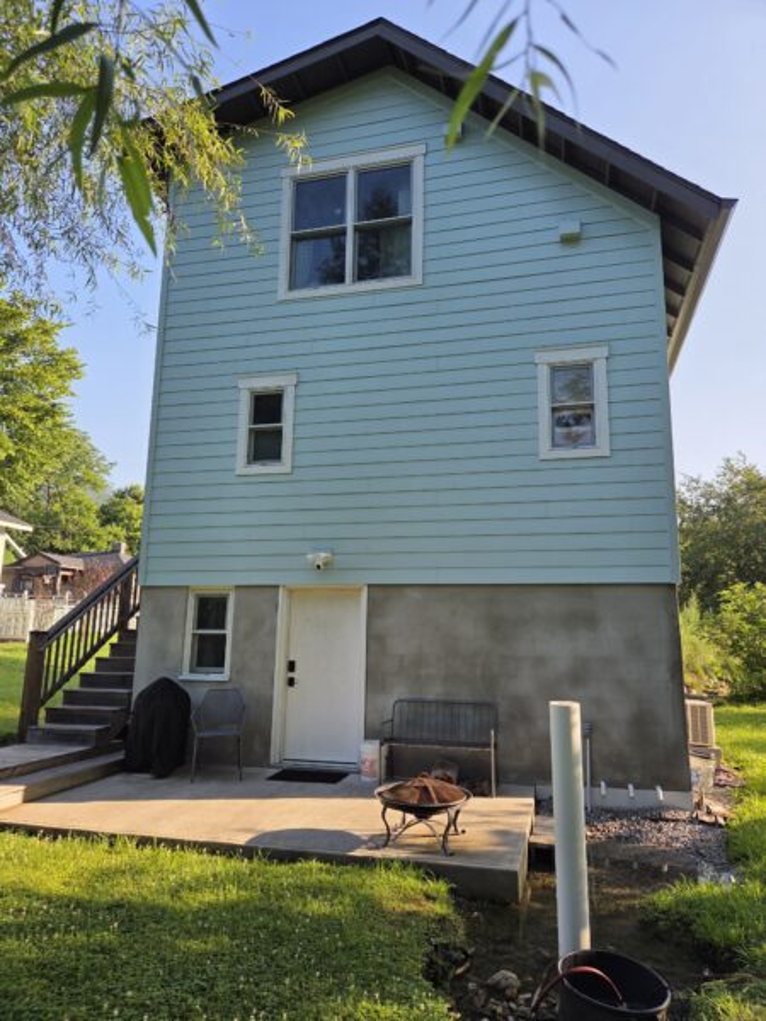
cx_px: 383
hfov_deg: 58.9
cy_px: 510
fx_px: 679
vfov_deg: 73.9
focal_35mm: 23
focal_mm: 5.4
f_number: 1.8
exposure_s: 1/1677
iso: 80
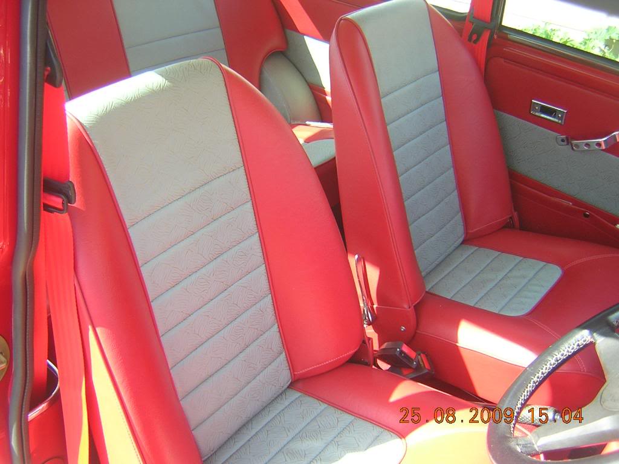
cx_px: 310
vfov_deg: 39.7
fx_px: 644
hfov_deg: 51.4
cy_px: 232
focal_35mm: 36
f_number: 2.6
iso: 100
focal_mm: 4.7
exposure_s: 1/83.7
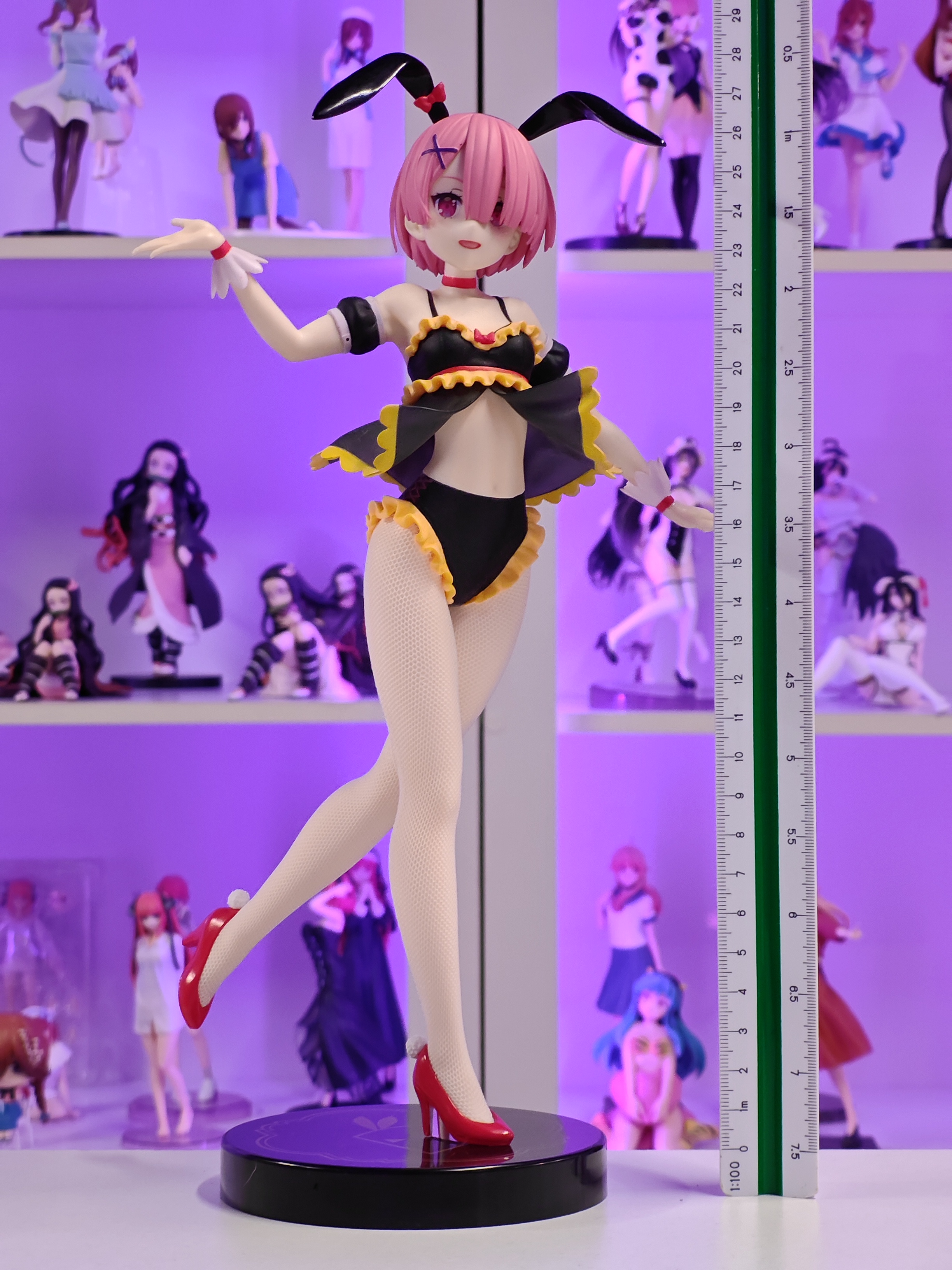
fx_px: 2934
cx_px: 476
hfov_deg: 18.4
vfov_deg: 24.4
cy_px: 635
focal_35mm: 80
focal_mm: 7.48
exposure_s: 1/25
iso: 800
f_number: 2.4
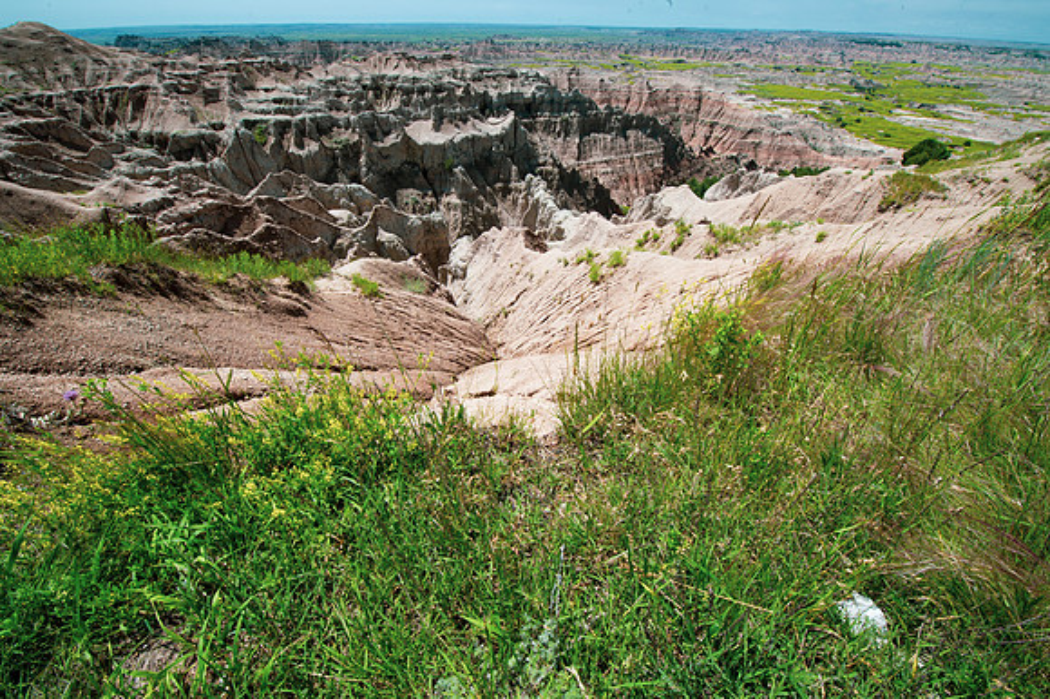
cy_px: 350
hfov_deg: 104.3
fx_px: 408
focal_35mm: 14
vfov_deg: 81.1
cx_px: 525
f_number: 20
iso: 320
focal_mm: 14
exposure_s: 1/125
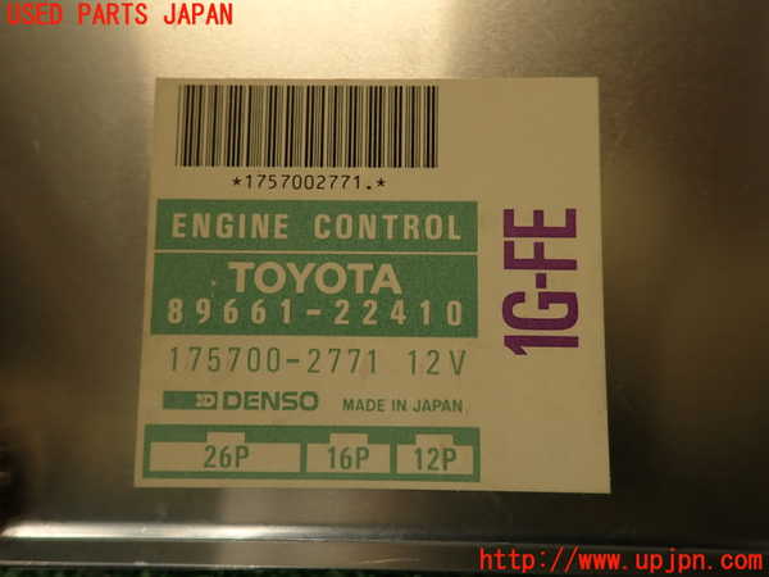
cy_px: 288
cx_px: 384
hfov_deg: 69.4
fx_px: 555
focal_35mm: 25
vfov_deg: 54.9
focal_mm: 4.5
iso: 100
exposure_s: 1/60
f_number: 2
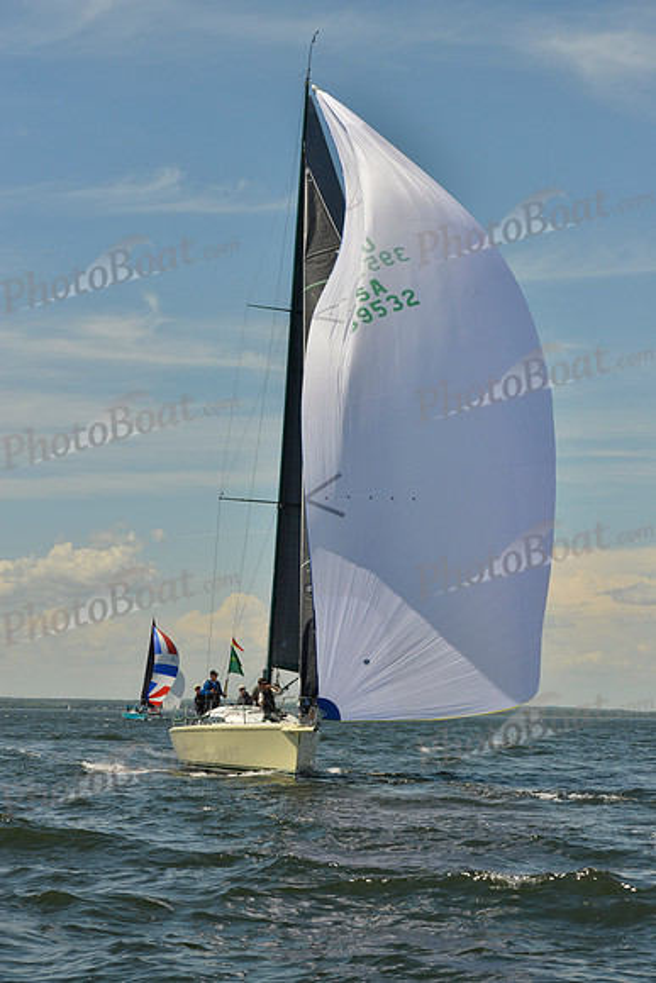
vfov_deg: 28.8
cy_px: 492
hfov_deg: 19.5
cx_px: 328
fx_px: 1912
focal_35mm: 70
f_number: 9
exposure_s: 1/1600
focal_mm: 70
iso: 280
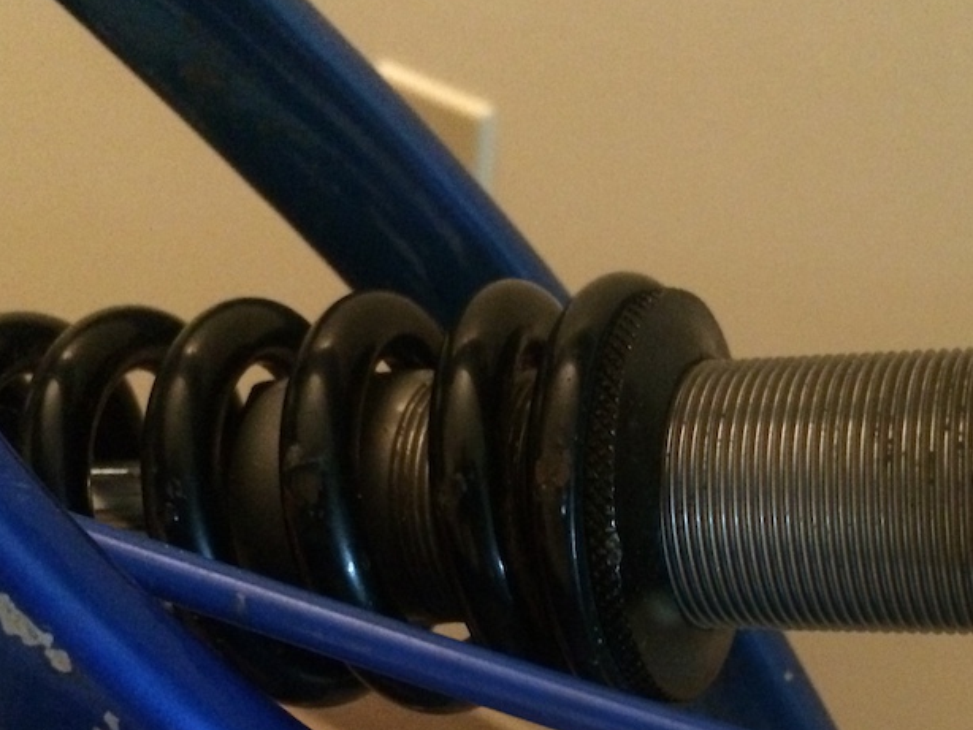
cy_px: 549
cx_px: 621
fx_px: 1406
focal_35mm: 50
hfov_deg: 37.9
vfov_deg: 28.7
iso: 800
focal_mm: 4.12
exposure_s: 1/15
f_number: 2.2
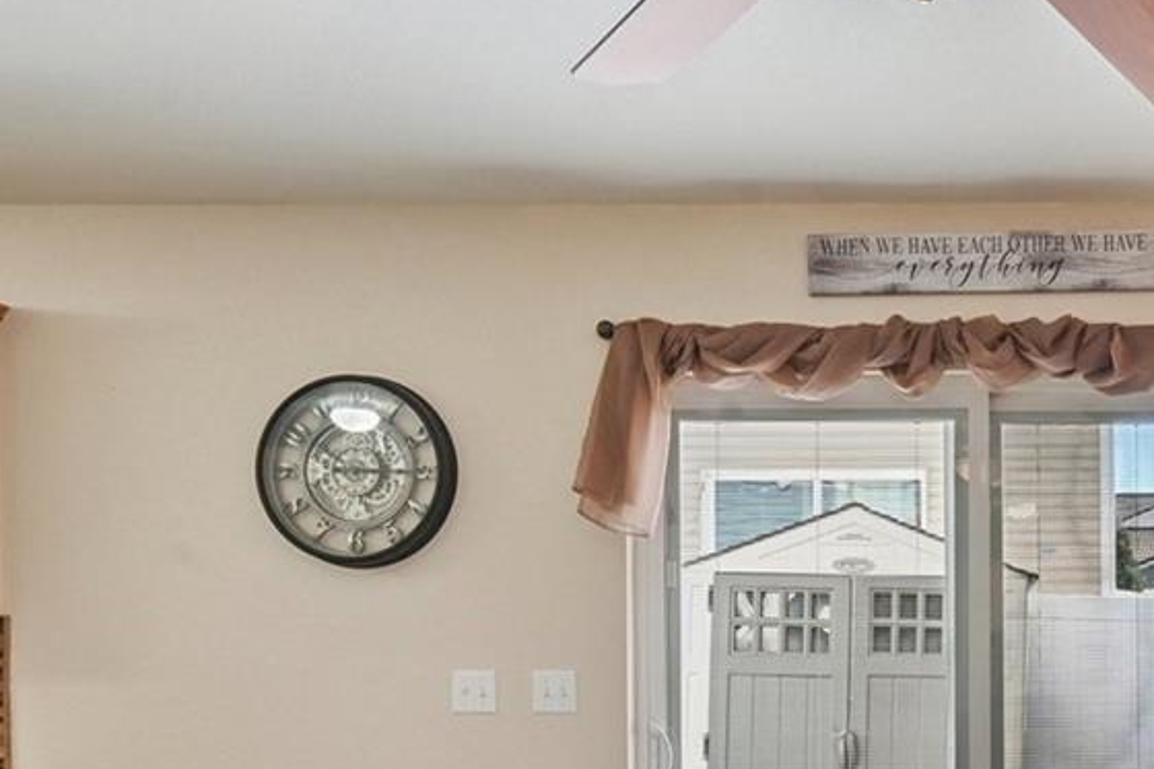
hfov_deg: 45.5
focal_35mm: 40
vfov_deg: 32.3
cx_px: 956
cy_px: 641
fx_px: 1282
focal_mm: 14
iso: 400
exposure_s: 1/40
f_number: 10
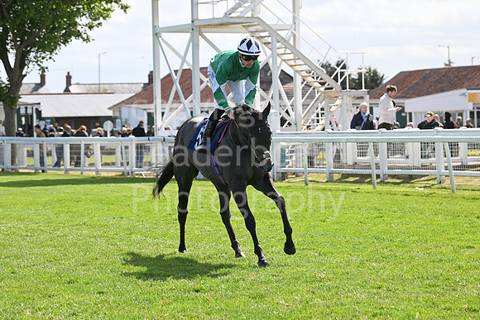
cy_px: 160
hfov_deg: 16.4
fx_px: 1667
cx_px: 240
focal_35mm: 125
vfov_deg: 11.0
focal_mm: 125
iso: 400
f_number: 5.6
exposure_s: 1/1250
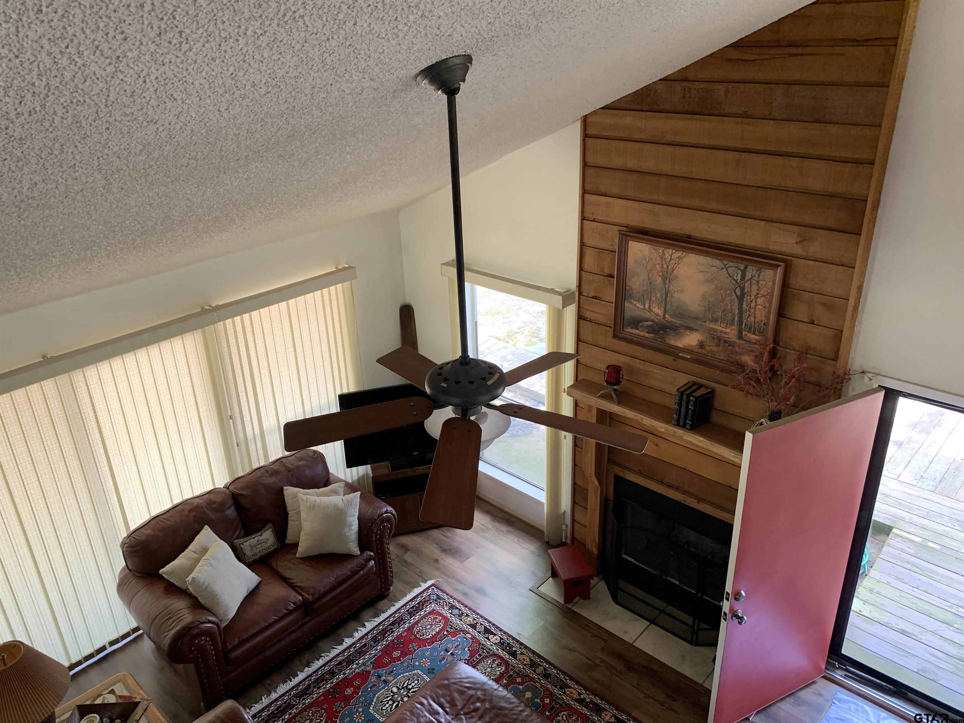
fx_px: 724
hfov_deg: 67.3
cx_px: 482
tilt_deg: -25.2
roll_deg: +2.8
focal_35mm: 26
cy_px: 362
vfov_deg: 53.1
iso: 160
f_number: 1.8
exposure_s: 1/60
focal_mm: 4.25
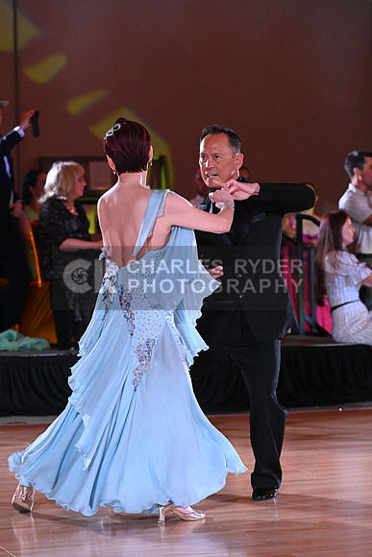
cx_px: 186
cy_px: 278
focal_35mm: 130
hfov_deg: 10.6
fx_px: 2014
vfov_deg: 15.8
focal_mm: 130
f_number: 5.6
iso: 6400
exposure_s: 1/400
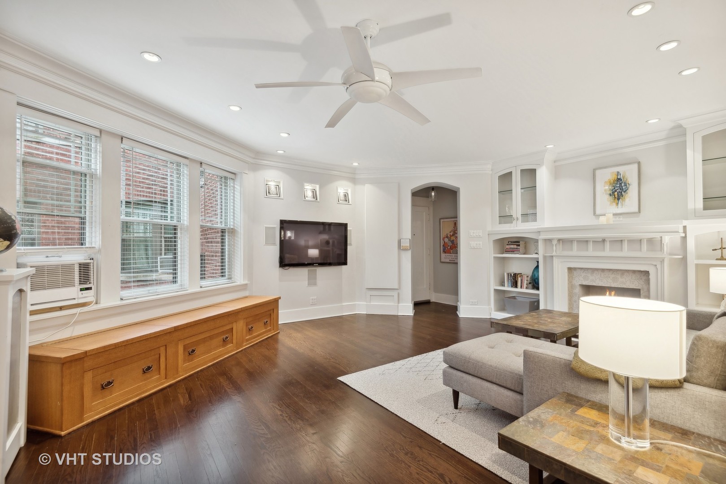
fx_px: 323
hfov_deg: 96.7
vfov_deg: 73.8
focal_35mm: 16
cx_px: 363
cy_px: 242
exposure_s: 1/5
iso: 200
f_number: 9
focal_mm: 16
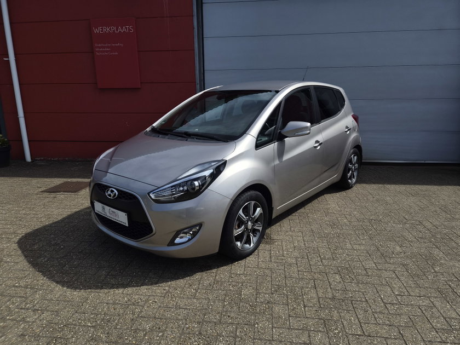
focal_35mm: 23
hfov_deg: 73.9
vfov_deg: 58.9
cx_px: 230
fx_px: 306
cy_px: 172
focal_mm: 5.4
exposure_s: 1/7696
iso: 64
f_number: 1.8
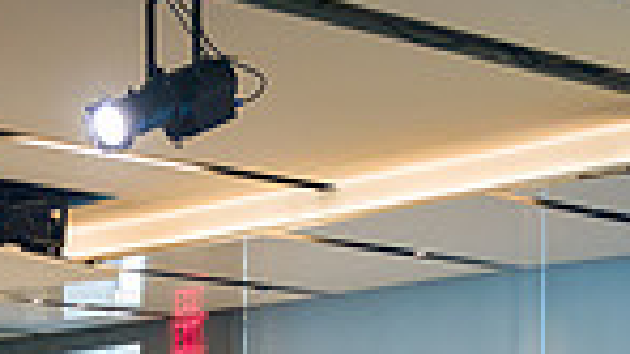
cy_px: 563
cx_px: 320
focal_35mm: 129
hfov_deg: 16.6
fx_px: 2153
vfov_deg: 9.1
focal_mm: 31
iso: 1600
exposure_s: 1/200
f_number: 3.2
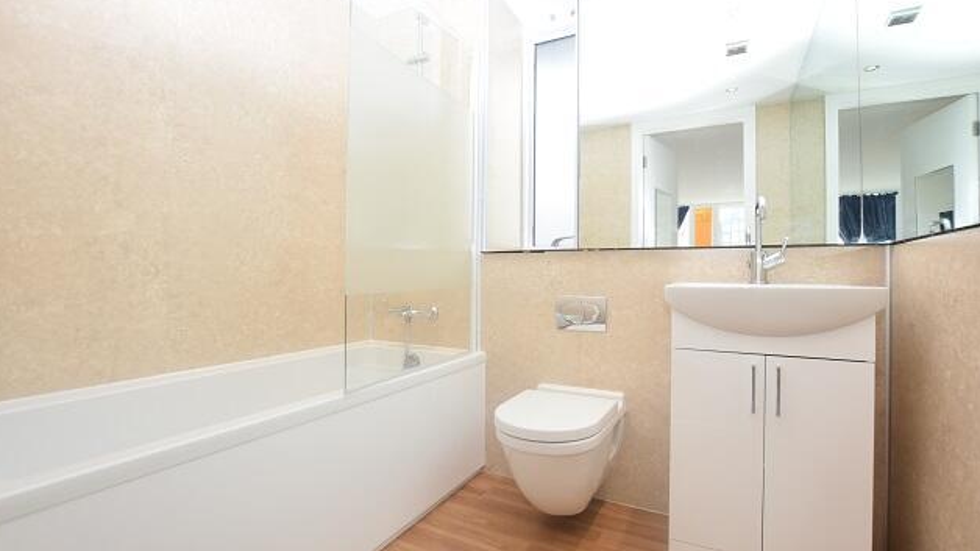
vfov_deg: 67.1
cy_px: 272
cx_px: 488
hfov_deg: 99.4
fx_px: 416
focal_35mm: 16
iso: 720
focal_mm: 10
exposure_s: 1/125
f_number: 5.6
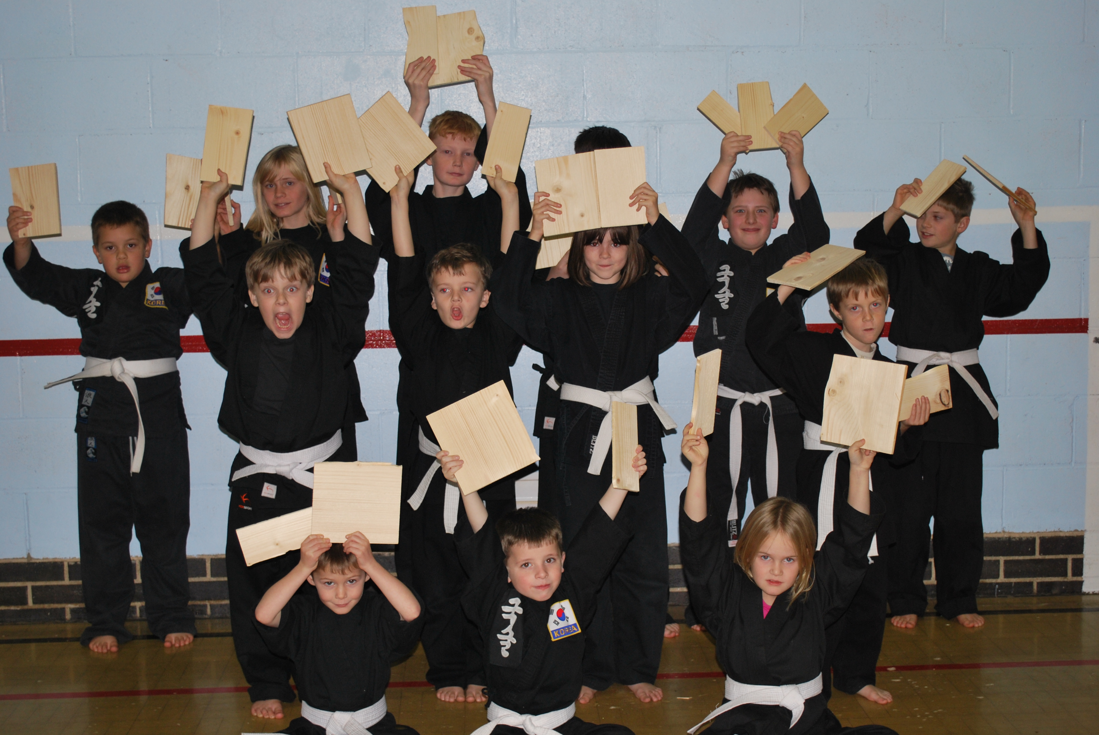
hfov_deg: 36.8
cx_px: 550
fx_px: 1650
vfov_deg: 25.1
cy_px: 368
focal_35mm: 54
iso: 250
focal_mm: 36
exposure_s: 1/60
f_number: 5.3
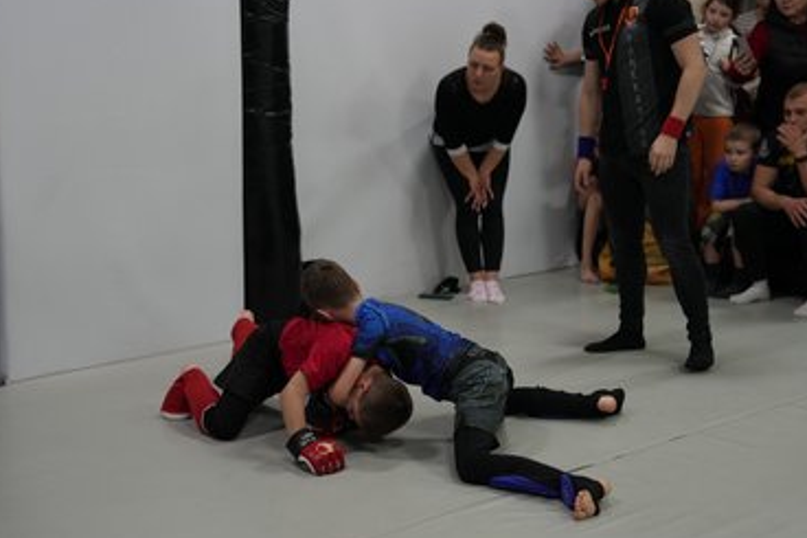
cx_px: 388
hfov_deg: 32.4
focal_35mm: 62
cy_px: 265
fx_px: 1389
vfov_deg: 21.9
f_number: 2.8
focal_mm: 57
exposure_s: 1/200
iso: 800
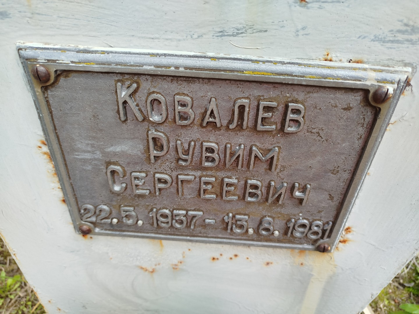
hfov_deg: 71.6
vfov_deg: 56.8
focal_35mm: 24
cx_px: 210
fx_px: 291
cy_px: 157
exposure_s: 1/175
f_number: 1.7
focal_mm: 5.31
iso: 50
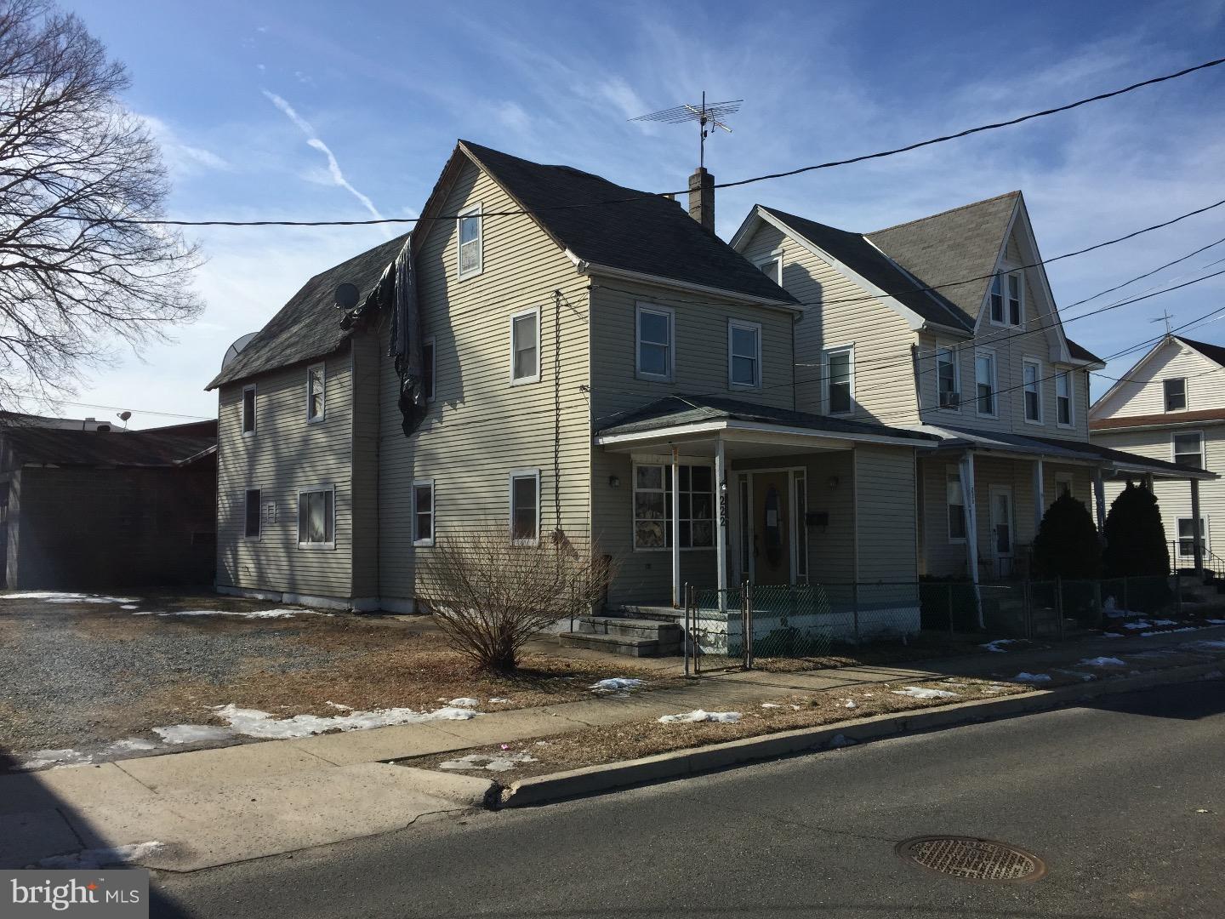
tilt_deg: +5.0
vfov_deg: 48.2
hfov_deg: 61.7
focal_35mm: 29
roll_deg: +1.3
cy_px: 460
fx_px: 1026
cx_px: 612
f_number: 2.2
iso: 32
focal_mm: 4.15
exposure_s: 1/2475
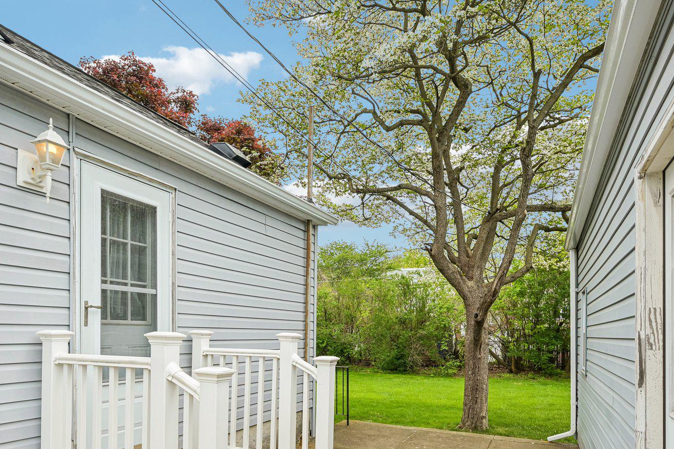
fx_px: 468
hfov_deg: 71.4
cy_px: 336
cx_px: 313
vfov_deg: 49.3
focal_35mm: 25
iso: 100
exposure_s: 1/125
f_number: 8
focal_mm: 16
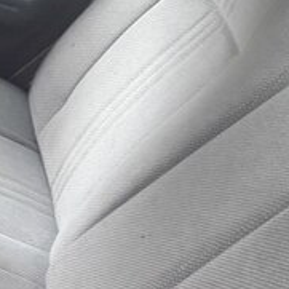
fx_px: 850
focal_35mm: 90
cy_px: 280
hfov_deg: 16.5
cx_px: -216
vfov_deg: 18.8
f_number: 1.9
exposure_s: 1/33
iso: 80
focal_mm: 3.7
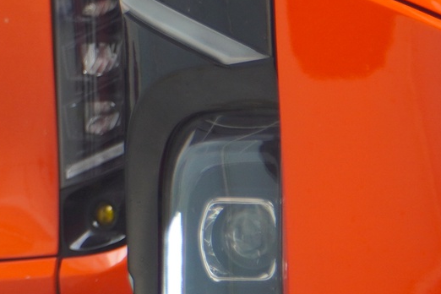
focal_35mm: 500
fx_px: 6125
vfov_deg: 2.7
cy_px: -202
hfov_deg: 4.1
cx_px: -283
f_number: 4
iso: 125
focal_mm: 68
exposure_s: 1/125
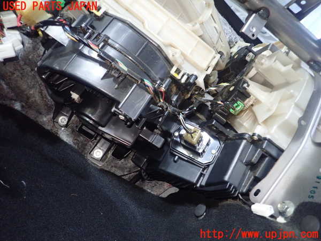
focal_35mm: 25
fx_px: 232
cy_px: 120
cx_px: 160
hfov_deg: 69.4
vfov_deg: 54.9
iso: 800
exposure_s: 1/25
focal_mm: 4.5
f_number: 2
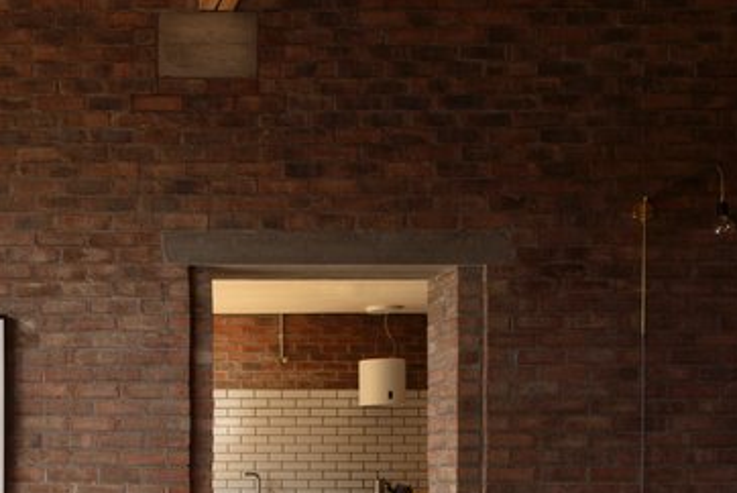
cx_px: -35
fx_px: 1086
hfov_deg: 33.6
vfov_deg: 24.7
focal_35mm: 53
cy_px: 458
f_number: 14
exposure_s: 1/15
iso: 100
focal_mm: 24
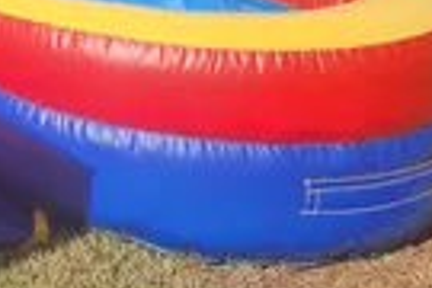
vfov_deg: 17.9
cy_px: -86
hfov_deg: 23.4
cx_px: -198
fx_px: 852
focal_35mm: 71
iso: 12
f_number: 1.8
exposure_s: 1/754
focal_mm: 6.4
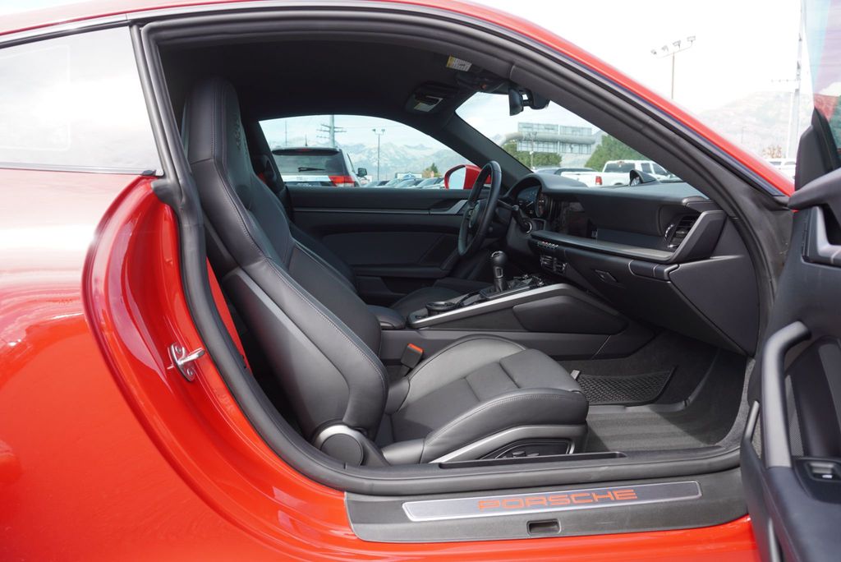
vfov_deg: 50.5
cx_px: 420
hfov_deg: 70.4
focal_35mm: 26
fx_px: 596
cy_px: 281
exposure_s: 1/80
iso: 100
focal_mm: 17
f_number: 4.5
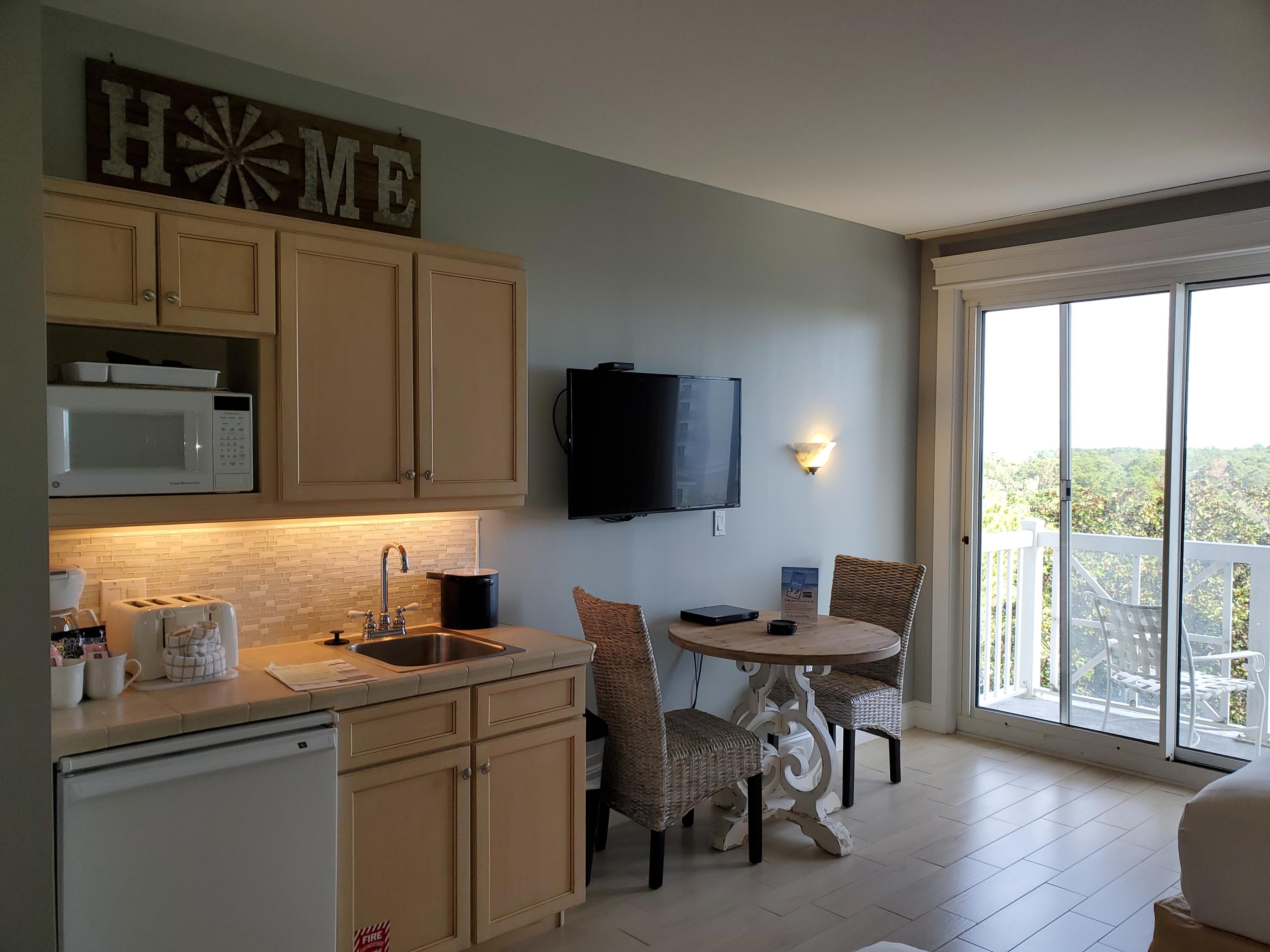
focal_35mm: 26
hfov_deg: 67.3
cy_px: 476
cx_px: 635
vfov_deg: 53.1
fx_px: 954
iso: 50
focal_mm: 4.3
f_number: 2.4
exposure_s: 1/60
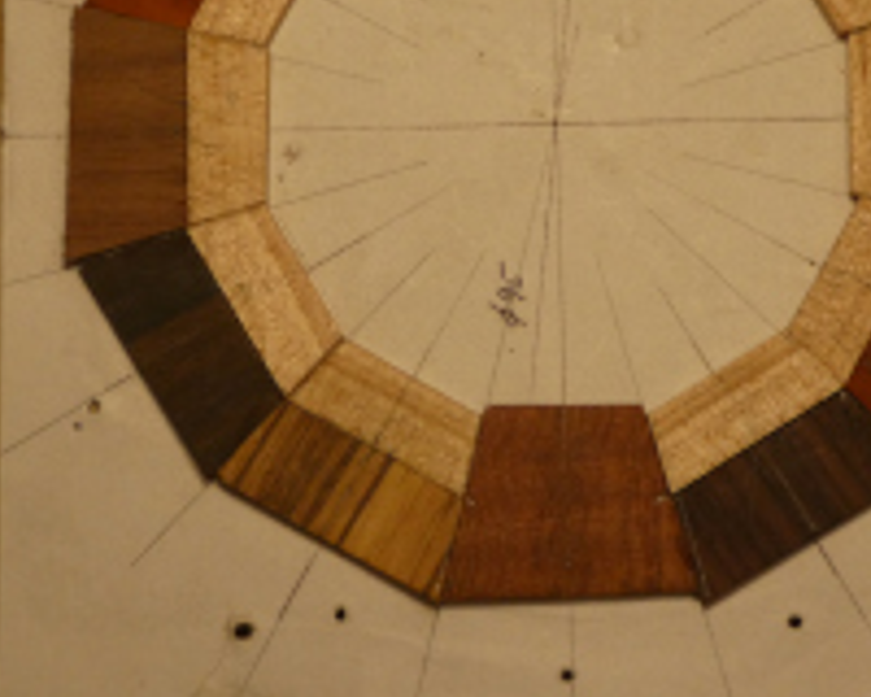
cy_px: 109
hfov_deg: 16.1
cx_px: 523
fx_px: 3068
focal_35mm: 119
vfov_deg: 12.9
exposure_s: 1/80
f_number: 4.3
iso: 250
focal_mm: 10.9
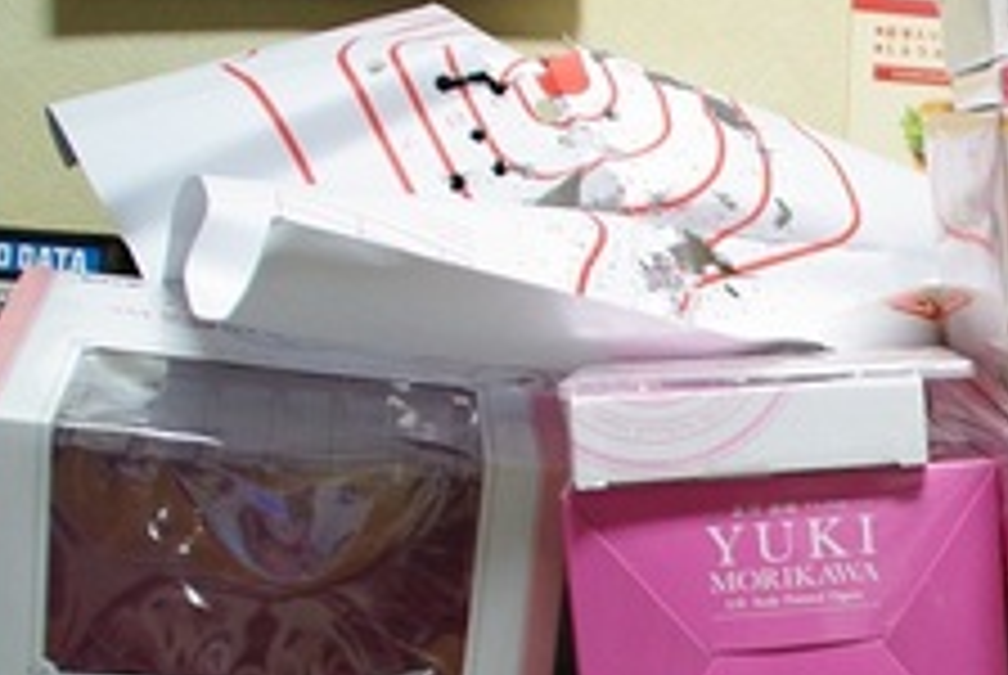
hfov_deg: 23.3
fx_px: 2159
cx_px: 1310
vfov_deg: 17.5
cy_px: 634
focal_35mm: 77
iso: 400
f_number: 3.5
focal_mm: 18
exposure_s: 1/10
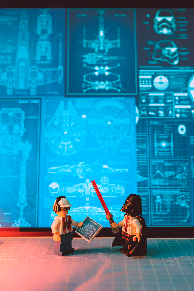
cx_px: 97
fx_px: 445
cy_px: 146
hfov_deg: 24.6
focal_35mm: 55
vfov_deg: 36.2
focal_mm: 36.5
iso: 500
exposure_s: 1/25
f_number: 5
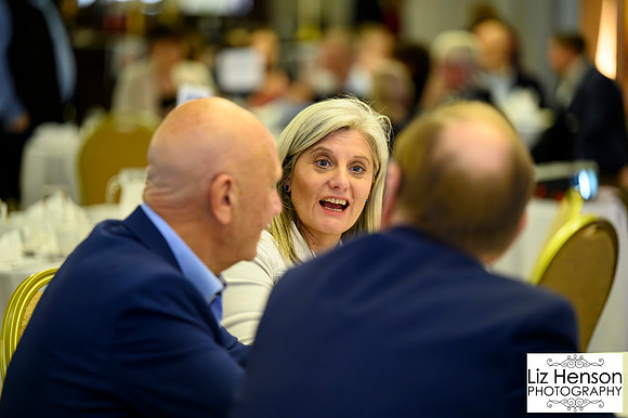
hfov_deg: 13.2
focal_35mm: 156
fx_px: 2719
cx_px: 314
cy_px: 209
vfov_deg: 8.8
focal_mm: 155
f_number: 2.8
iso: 7200
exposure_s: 1/200
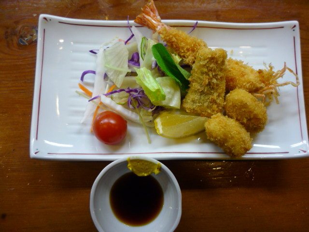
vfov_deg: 42.9
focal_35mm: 33
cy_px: 116
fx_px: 295
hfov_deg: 55.4
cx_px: 154
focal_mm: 5.5
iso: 250
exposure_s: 1/30
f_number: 2.8
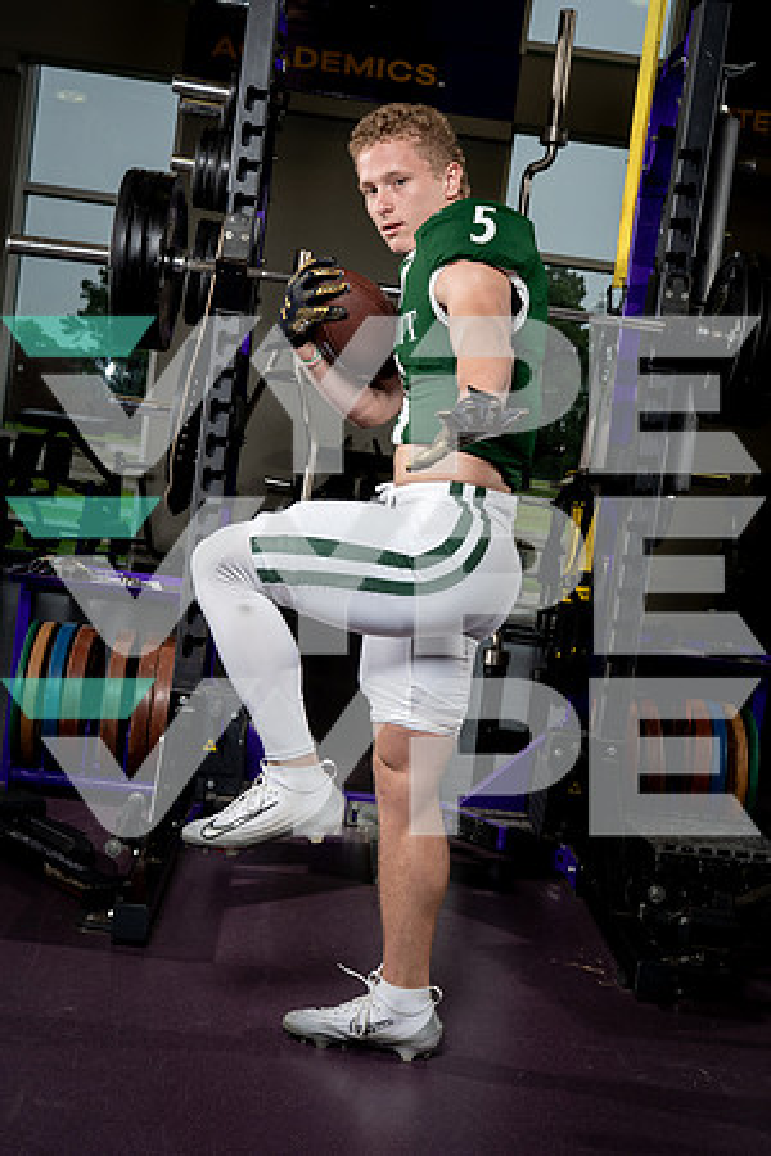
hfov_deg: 30.5
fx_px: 1413
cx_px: 386
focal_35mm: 44
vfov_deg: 44.5
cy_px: 578
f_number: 9
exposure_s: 1/250
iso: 640
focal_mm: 44
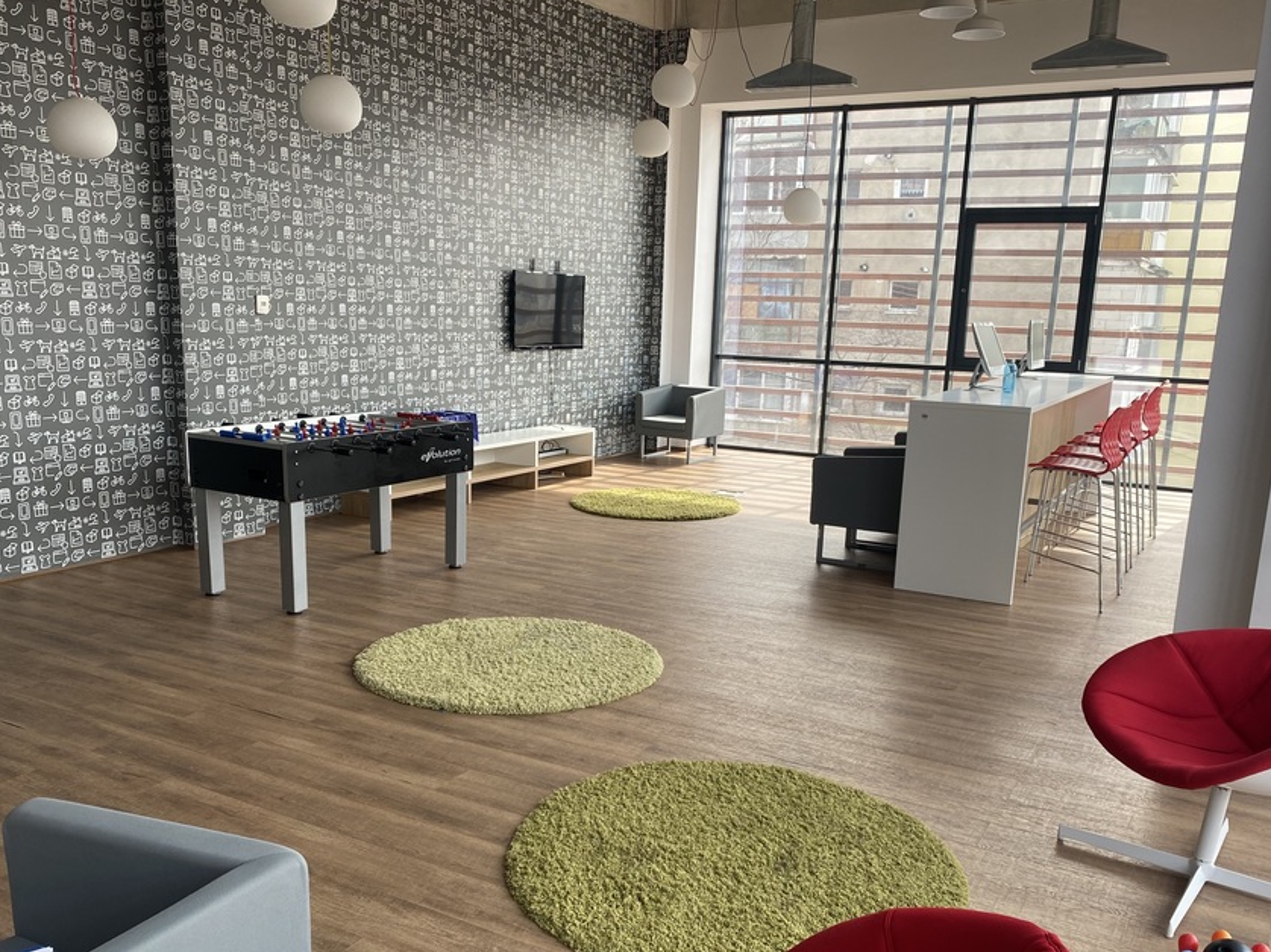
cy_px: 550
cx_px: 633
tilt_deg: -13.7
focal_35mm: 31
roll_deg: -1.8
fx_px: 1138
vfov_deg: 45.3
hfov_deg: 58.4
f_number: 1.8
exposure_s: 1/122
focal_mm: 4.25
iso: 32
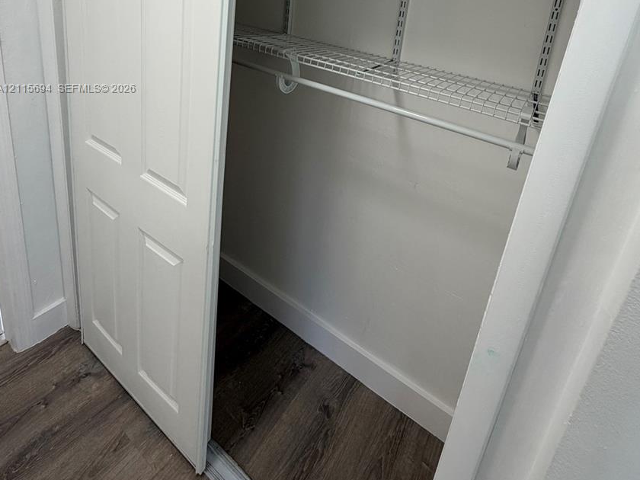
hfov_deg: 81.7
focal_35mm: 20
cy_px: 89
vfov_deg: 60.1
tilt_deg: -17.5
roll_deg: -7.1
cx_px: 337
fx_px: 370
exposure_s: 1/120
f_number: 2.2
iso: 160
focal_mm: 2.22
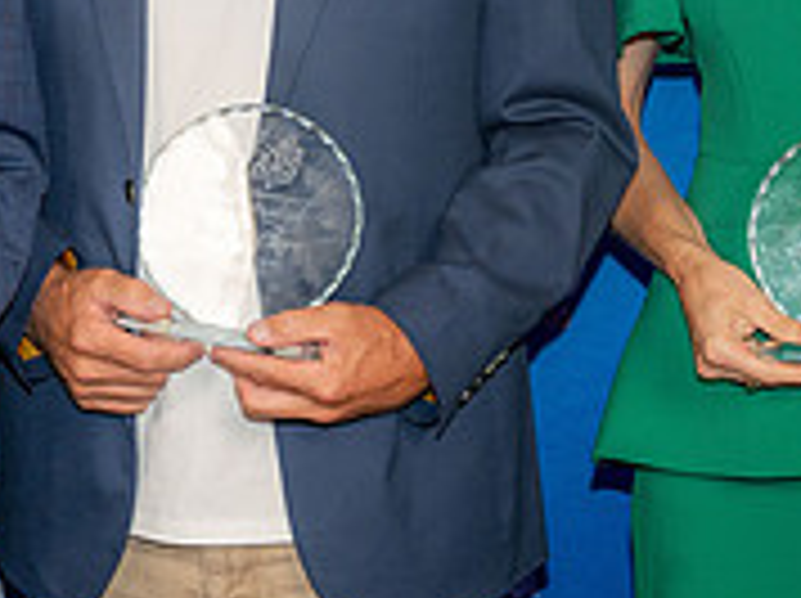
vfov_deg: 10.7
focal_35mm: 137
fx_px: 3166
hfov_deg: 14.2
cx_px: 16
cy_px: 16
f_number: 3.2
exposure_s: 1/160
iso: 320
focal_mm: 39
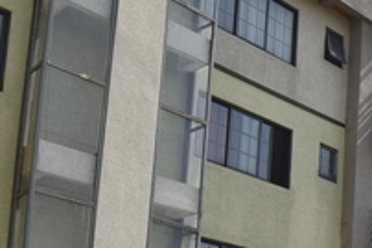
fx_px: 662
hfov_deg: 25.3
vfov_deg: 19.2
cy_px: 346
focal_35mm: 64
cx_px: 529
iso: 100
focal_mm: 10
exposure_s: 1/320
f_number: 8
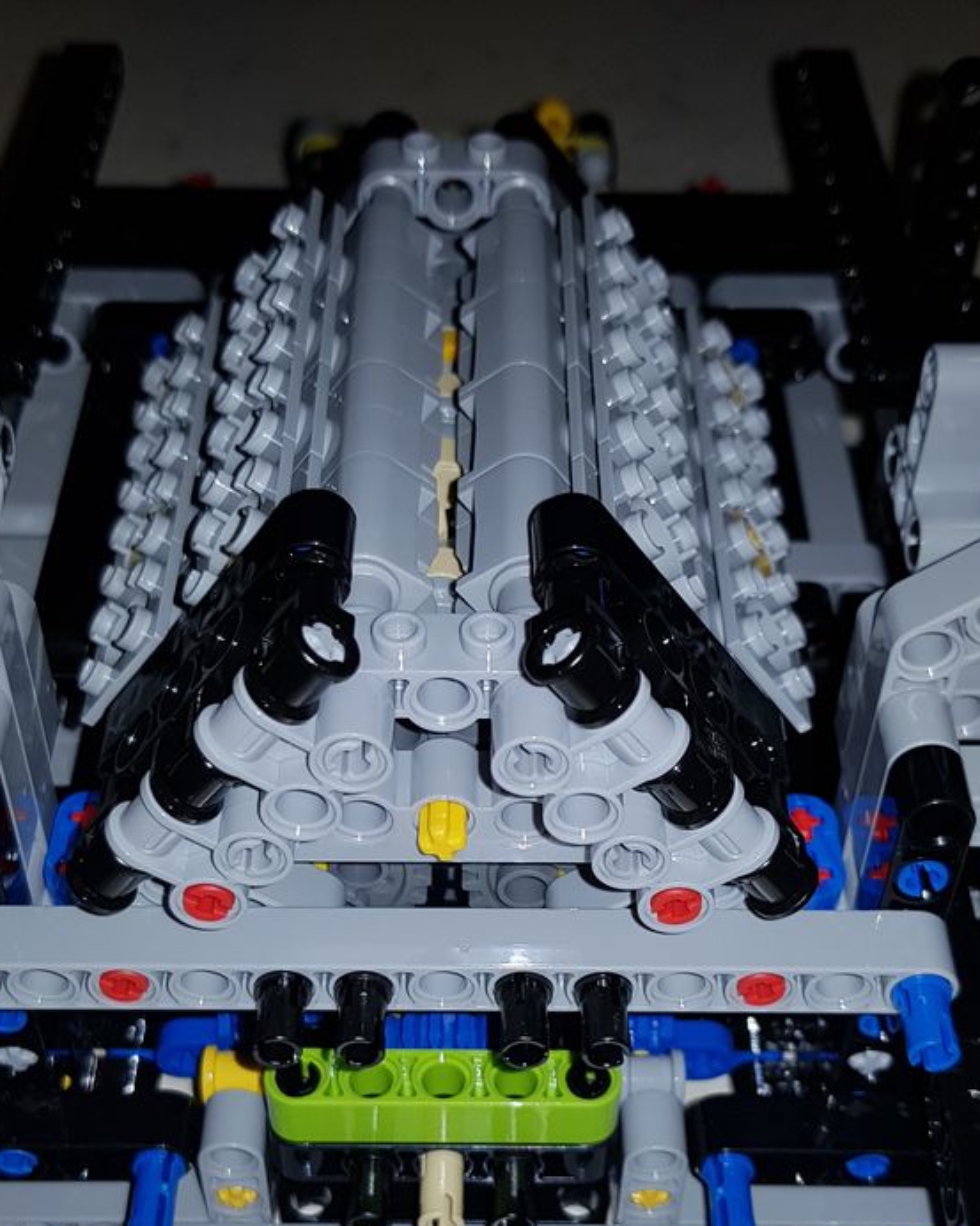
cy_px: 878
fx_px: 1704
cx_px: 457
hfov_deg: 32.1
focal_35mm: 47
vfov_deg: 38.8
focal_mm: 4.2
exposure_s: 1/223
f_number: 1.7
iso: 40
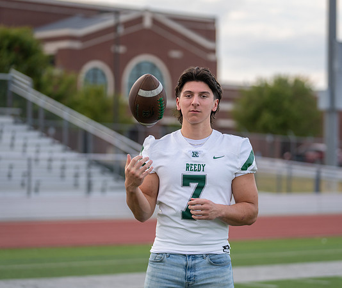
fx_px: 1337
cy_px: 141
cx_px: 176
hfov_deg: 14.6
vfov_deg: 12.3
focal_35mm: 129
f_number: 2.8
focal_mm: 109
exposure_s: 1/1250
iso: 200
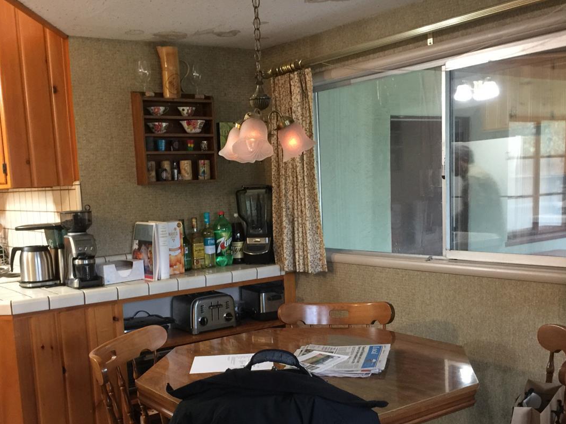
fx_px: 670
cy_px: 291
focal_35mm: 41
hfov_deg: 45.7
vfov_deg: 34.7
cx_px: 253
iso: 125
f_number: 2.2
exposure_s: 1/8
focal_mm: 4.15
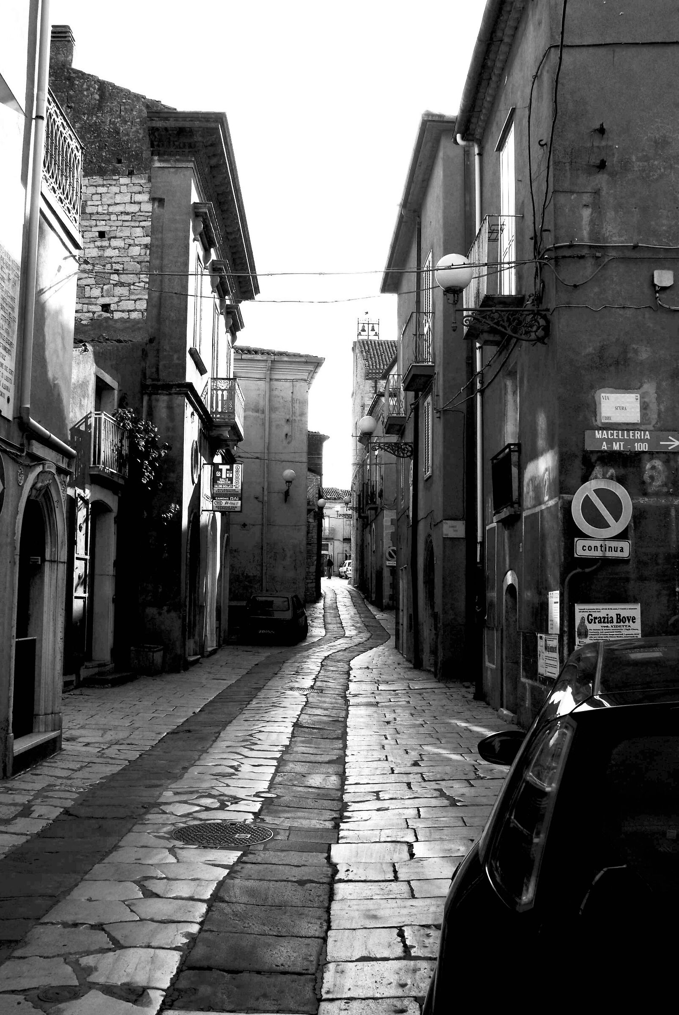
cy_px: 508
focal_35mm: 36
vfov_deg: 53.1
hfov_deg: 37.0
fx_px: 1016
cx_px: 340
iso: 100
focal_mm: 24
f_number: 11
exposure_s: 1/90
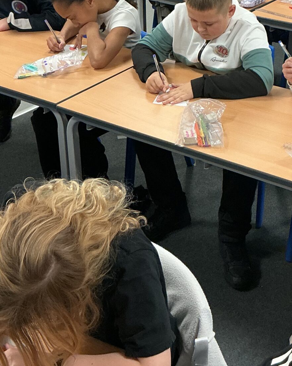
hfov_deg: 23.1
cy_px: 78
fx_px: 713
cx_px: 191
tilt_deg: -23.2
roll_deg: +1.3
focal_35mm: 66
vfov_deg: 28.2
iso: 125
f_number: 1.8
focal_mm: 3
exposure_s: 1/60
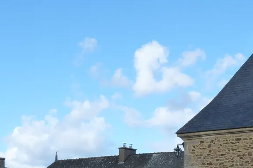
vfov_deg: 14.8
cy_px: 160
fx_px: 639
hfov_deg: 21.9
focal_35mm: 91
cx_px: 226
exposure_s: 1/250
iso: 125
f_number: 5
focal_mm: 6.9
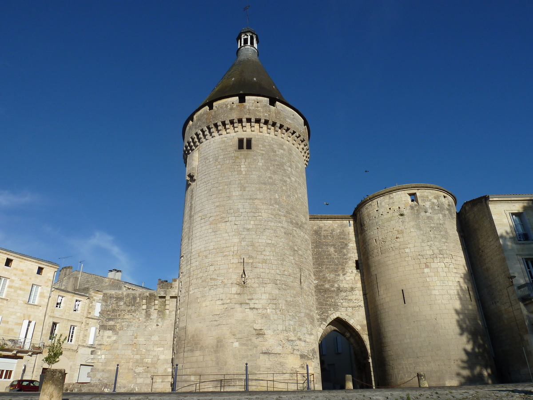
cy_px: 200
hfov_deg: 69.4
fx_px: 385
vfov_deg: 54.9
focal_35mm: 25
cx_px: 266
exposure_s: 1/500
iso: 80
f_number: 5
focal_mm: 4.1
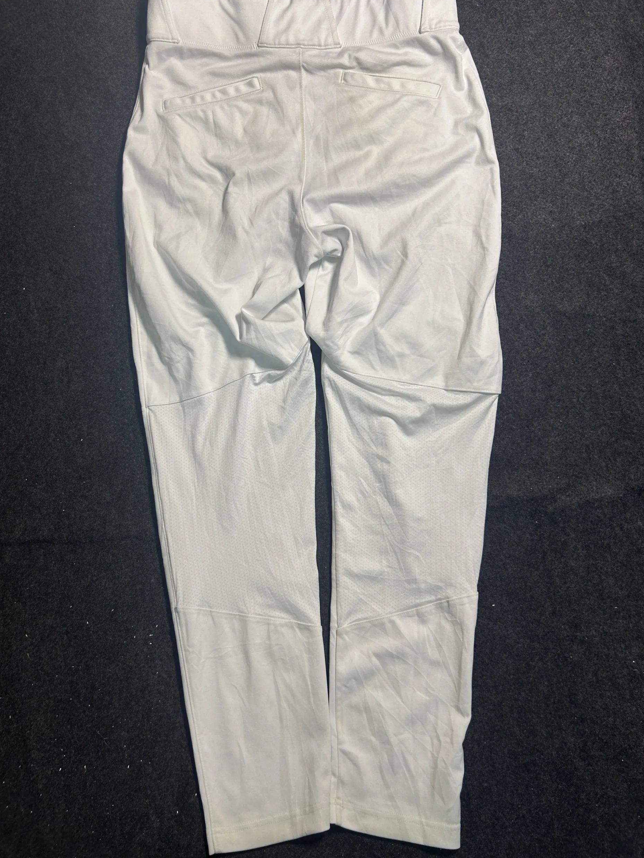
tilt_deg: -59.8
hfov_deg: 51.4
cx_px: 316
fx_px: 670
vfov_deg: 65.3
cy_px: 413
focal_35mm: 27
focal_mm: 5.7
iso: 64
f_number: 1.5
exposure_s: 1/100
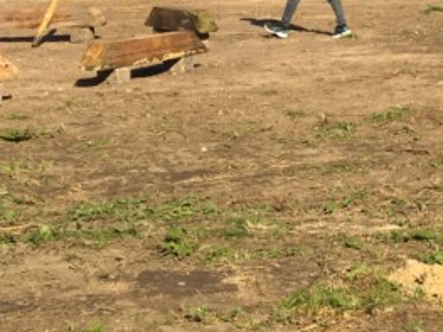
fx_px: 1445
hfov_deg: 16.2
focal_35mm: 113
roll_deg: +1.9
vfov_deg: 12.5
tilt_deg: +4.6
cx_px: 630
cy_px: -157
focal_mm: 4.15
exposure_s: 1/2564
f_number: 2.2
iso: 25
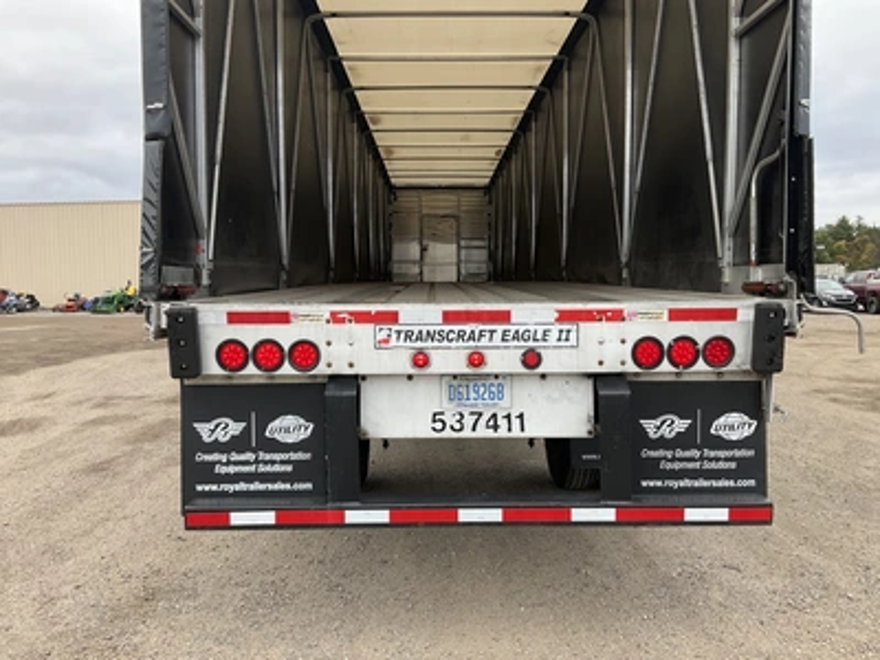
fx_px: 737
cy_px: 330
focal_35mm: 29
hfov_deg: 61.7
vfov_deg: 48.2
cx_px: 440
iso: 25
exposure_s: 1/287
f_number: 1.8
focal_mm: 3
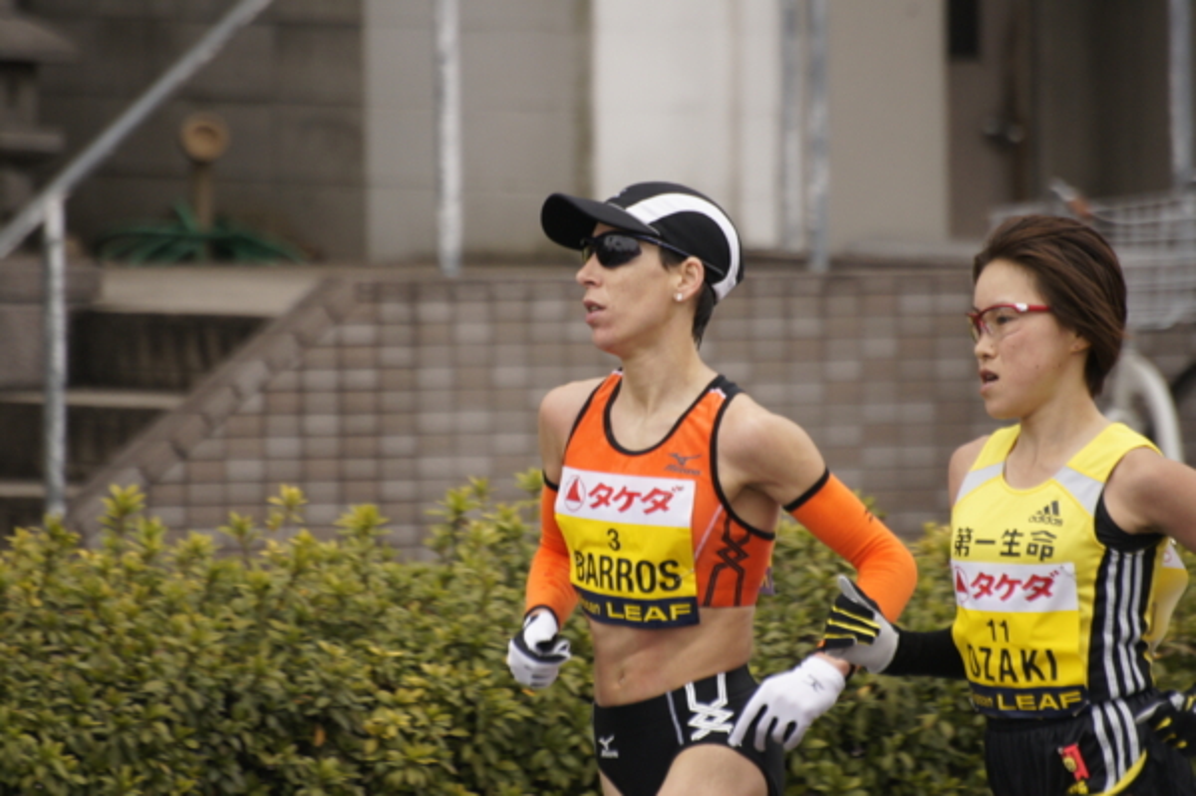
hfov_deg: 4.6
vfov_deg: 3.0
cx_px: 598
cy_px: 398
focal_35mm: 450
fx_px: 14937
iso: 500
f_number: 5.6
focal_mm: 300
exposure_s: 1/500
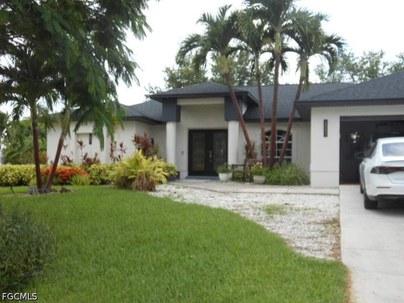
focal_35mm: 43
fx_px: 502
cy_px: 152
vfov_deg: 33.6
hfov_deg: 43.9
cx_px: 202
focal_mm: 7.7
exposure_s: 1/100
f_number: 3.8
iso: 80
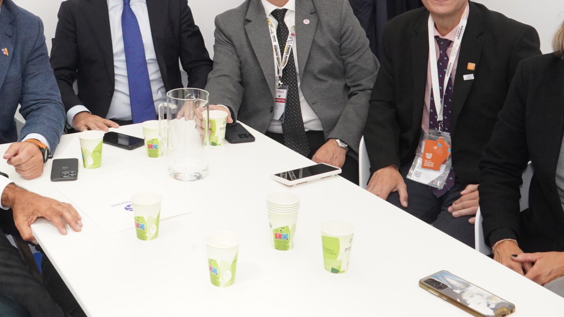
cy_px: 44
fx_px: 793
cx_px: 168
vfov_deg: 22.2
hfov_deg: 38.5
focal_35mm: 53
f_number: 8
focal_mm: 24
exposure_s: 1/160
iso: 5000
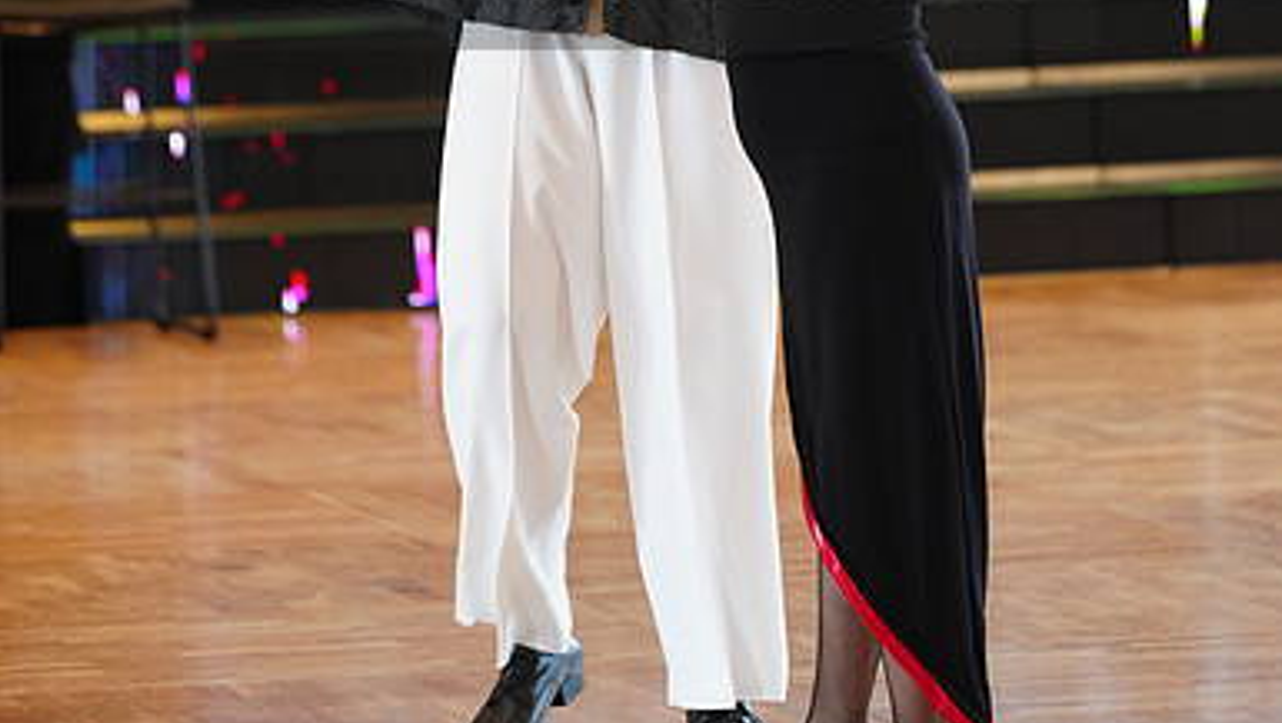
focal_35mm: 311
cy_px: -60
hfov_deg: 6.9
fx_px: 10577
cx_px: 641
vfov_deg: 3.9
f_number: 4
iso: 1600
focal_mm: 197
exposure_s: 1/200
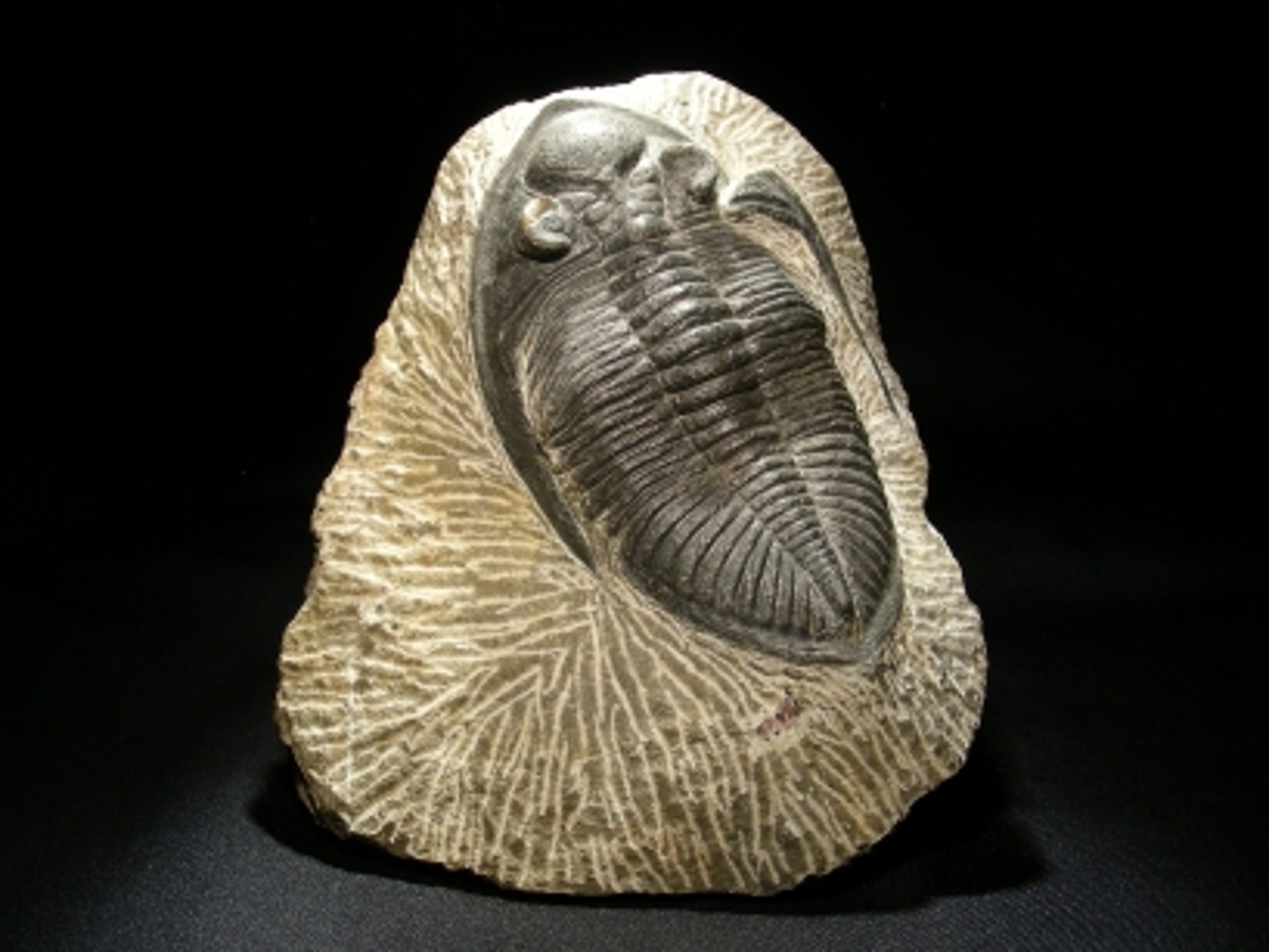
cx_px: 634
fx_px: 1393
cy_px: 476
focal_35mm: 38
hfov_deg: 49.0
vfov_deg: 37.7
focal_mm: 6.3
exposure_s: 1/64
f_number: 3.5
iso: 50
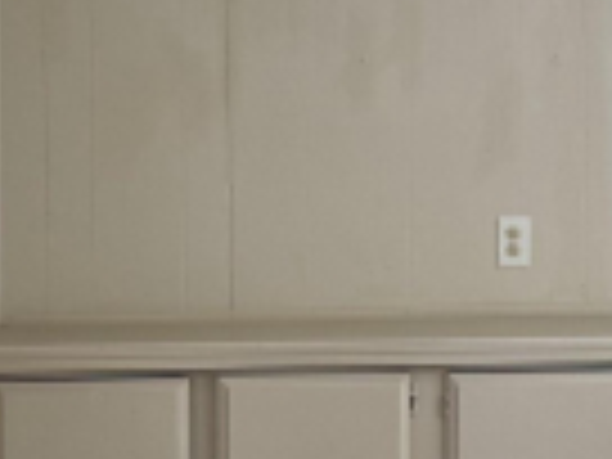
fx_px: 2086
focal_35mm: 118
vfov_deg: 12.5
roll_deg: -0.8
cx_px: 668
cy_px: 94
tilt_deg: -2.5
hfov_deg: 16.2
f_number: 1.78
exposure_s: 1/120
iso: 80
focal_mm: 6.76
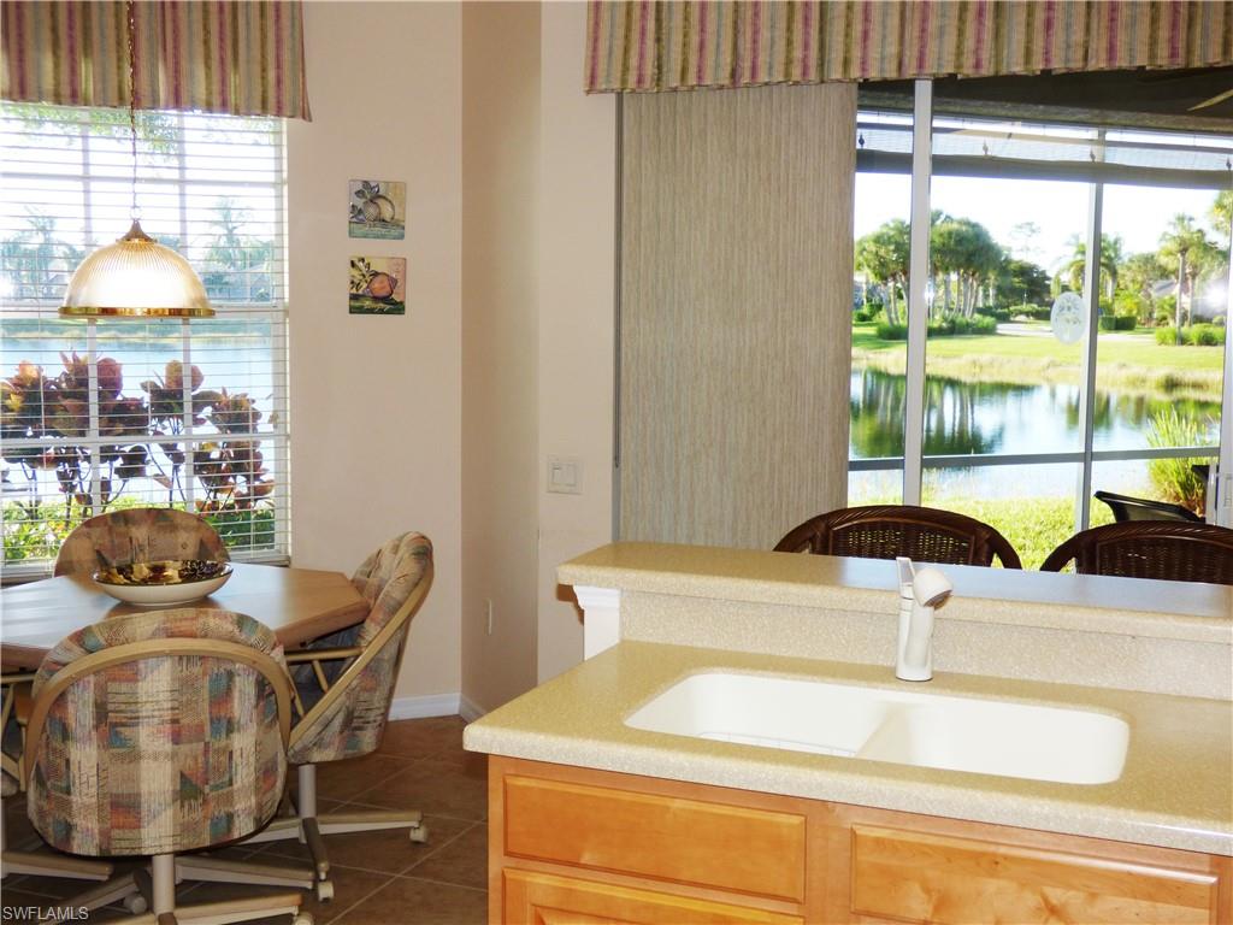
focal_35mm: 41
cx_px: 616
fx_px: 1460
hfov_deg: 45.8
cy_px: 462
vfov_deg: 35.1
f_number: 3.6
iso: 100
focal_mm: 7.37
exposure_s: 1/60
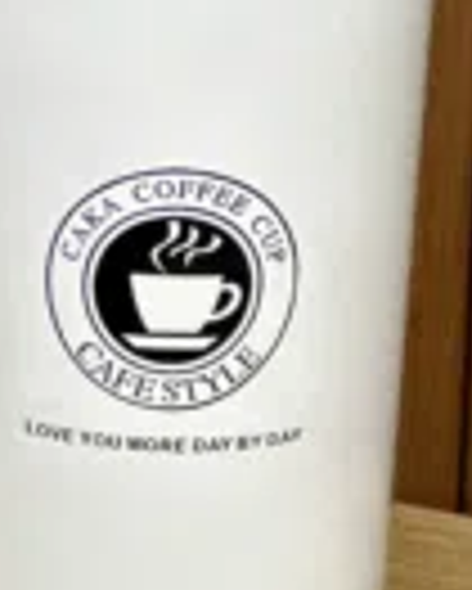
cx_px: -72
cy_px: 86
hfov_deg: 6.7
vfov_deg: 8.4
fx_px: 3994
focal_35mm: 229
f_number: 2.8
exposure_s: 1/40
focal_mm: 9
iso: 320
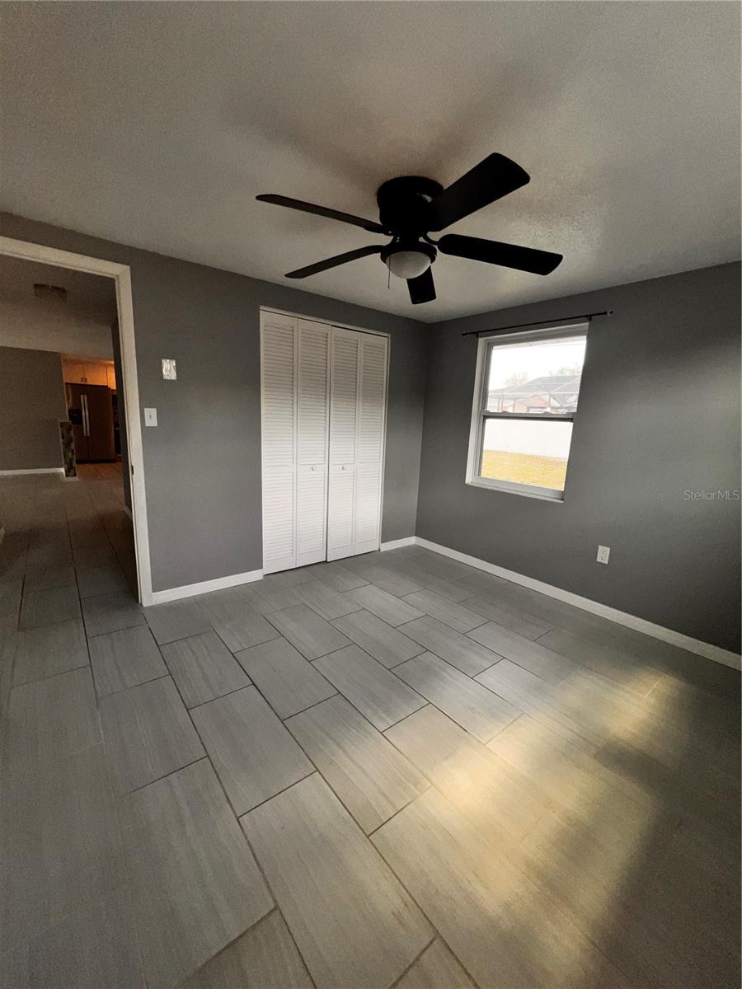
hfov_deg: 89.9
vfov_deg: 106.2
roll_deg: -2.1
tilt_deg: -11.3
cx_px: 371
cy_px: 494
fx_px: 372
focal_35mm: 13
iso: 25
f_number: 1.8
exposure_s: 1/129
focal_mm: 1.57
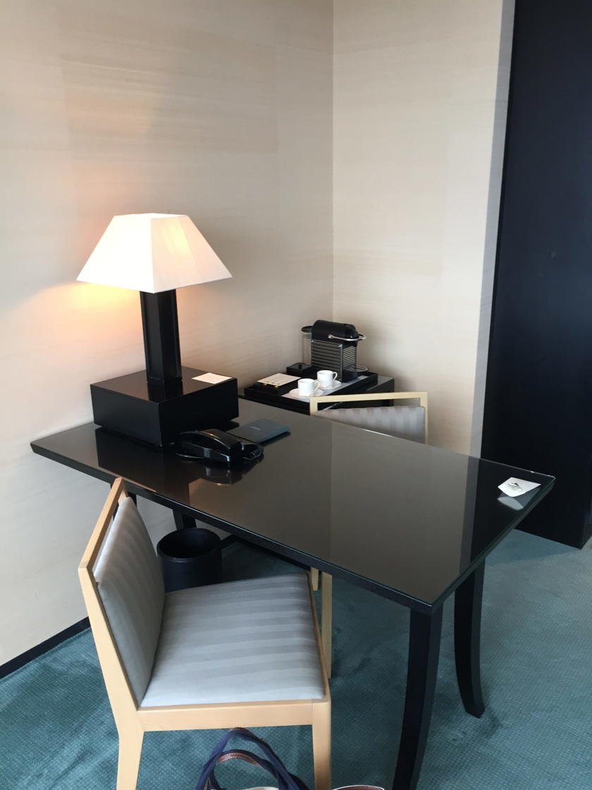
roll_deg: +1.1
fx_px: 661
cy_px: 395
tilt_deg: -17.6
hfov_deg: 48.2
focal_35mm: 29
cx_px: 296
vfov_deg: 61.7
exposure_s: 1/30
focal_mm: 4.15
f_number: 2.2
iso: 64
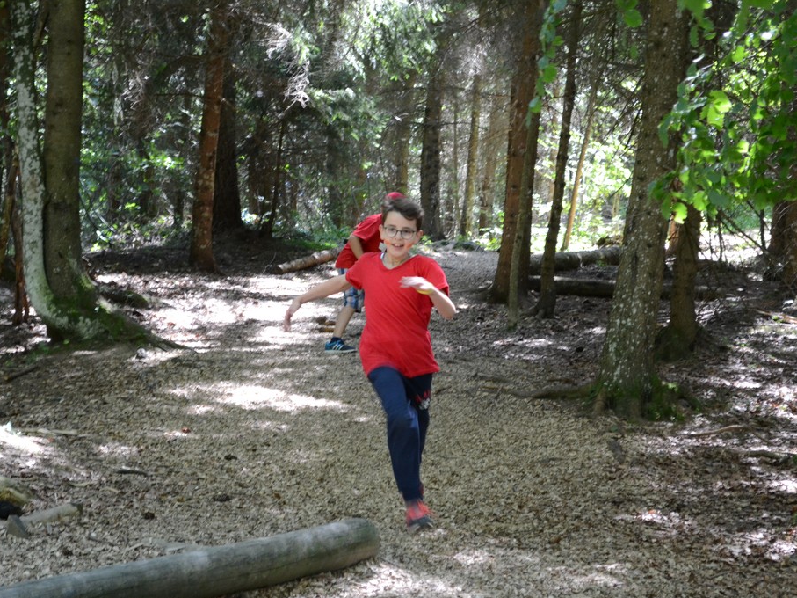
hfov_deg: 21.9
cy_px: 299
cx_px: 409
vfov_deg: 16.5
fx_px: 2061
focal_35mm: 90
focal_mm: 55
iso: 1600
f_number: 5.6
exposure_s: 1/60
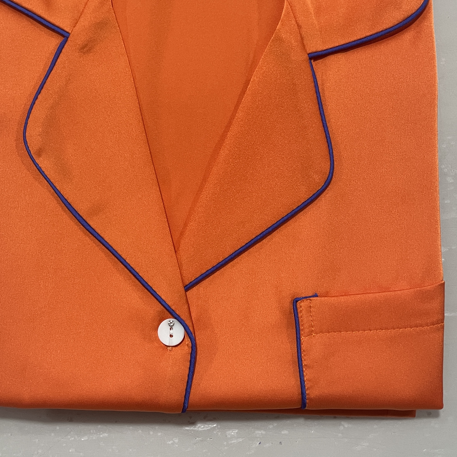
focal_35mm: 37
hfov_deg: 44.7
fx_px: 553
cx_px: 184
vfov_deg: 44.1
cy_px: 140
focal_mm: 4.2
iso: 125
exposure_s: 1/94
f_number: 1.6
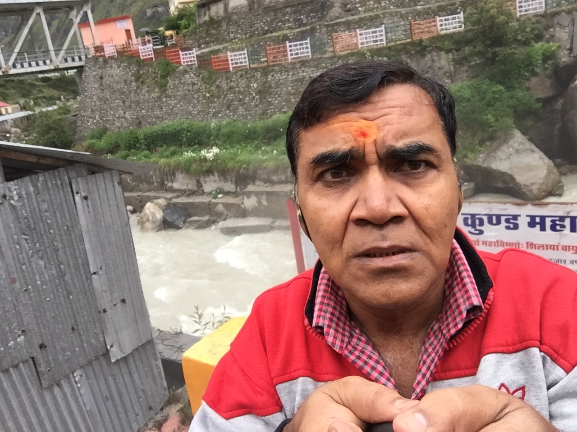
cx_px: 288
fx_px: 517
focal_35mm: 31
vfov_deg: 45.4
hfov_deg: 58.4
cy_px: 216
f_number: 2.2
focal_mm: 2.65
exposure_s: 1/50
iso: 50
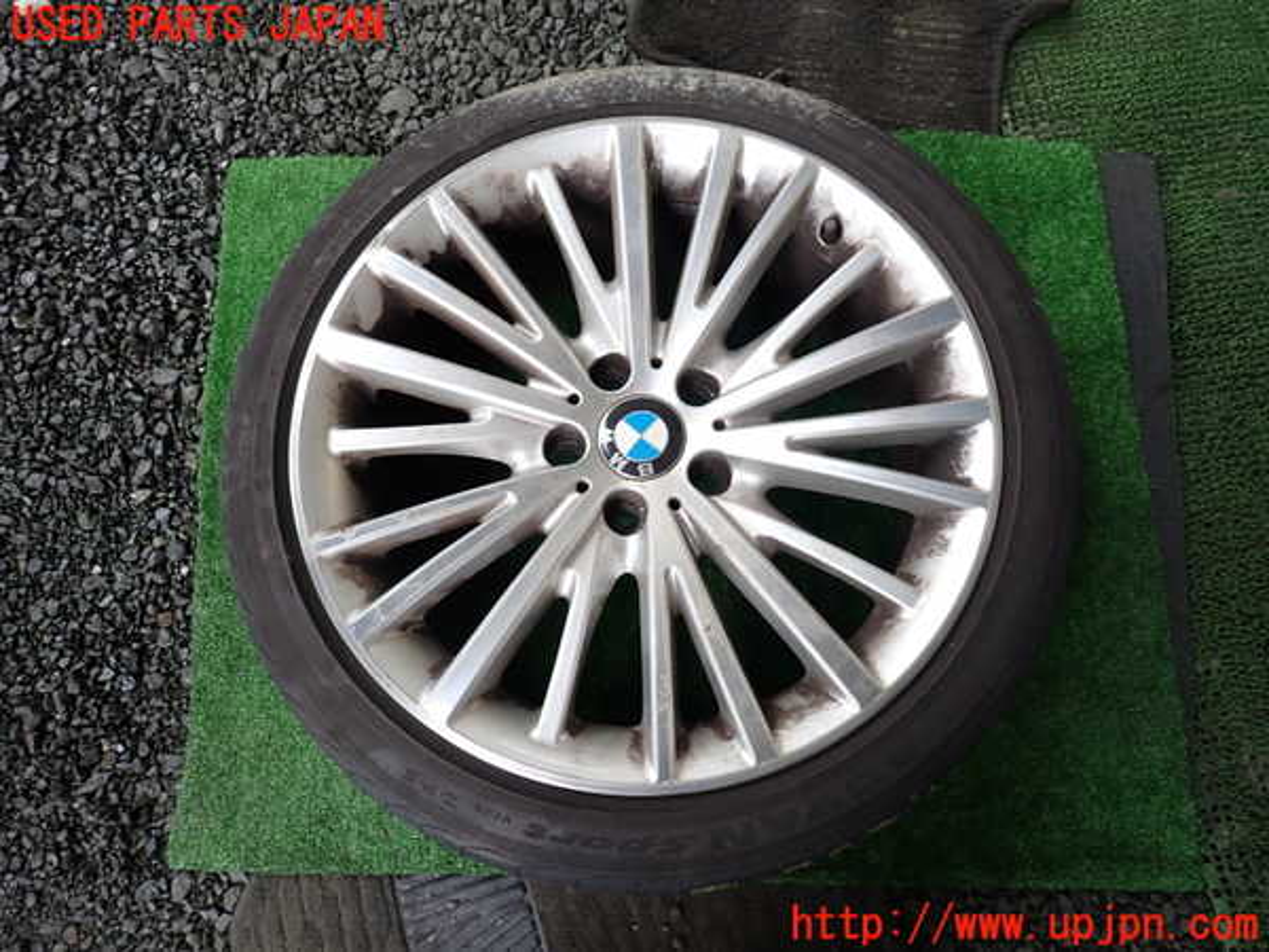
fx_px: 916
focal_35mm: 25
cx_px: 634
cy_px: 476
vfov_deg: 54.9
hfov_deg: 69.4
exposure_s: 1/200
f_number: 2
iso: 100
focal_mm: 4.5
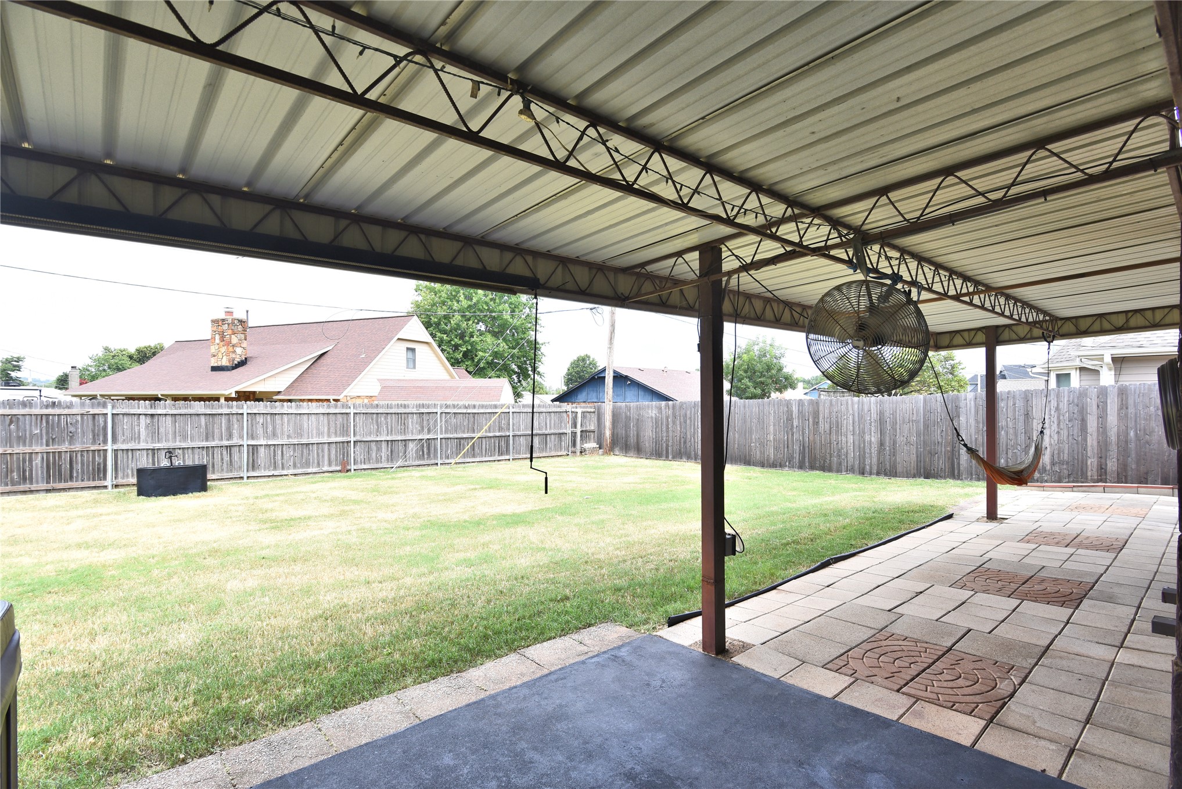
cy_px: 394
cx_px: 591
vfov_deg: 70.5
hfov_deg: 93.3
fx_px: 558
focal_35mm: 17
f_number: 7.1
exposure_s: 1/250
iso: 400
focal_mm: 17
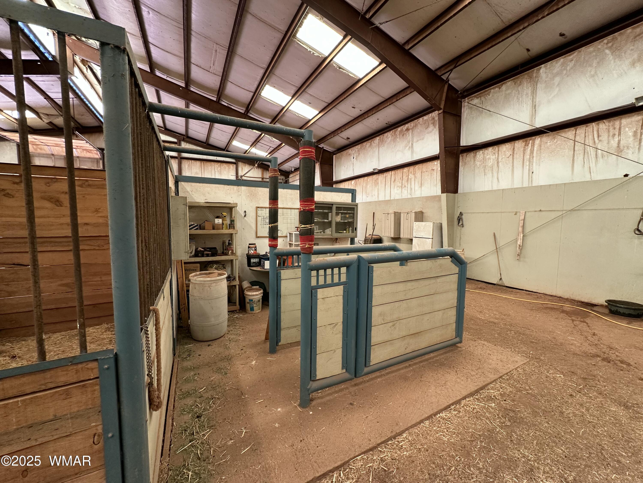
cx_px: 322
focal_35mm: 14
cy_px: 242
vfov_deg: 85.7
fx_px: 260
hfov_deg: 102.1
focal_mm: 2.22
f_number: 2.2
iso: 160
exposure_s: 1/99
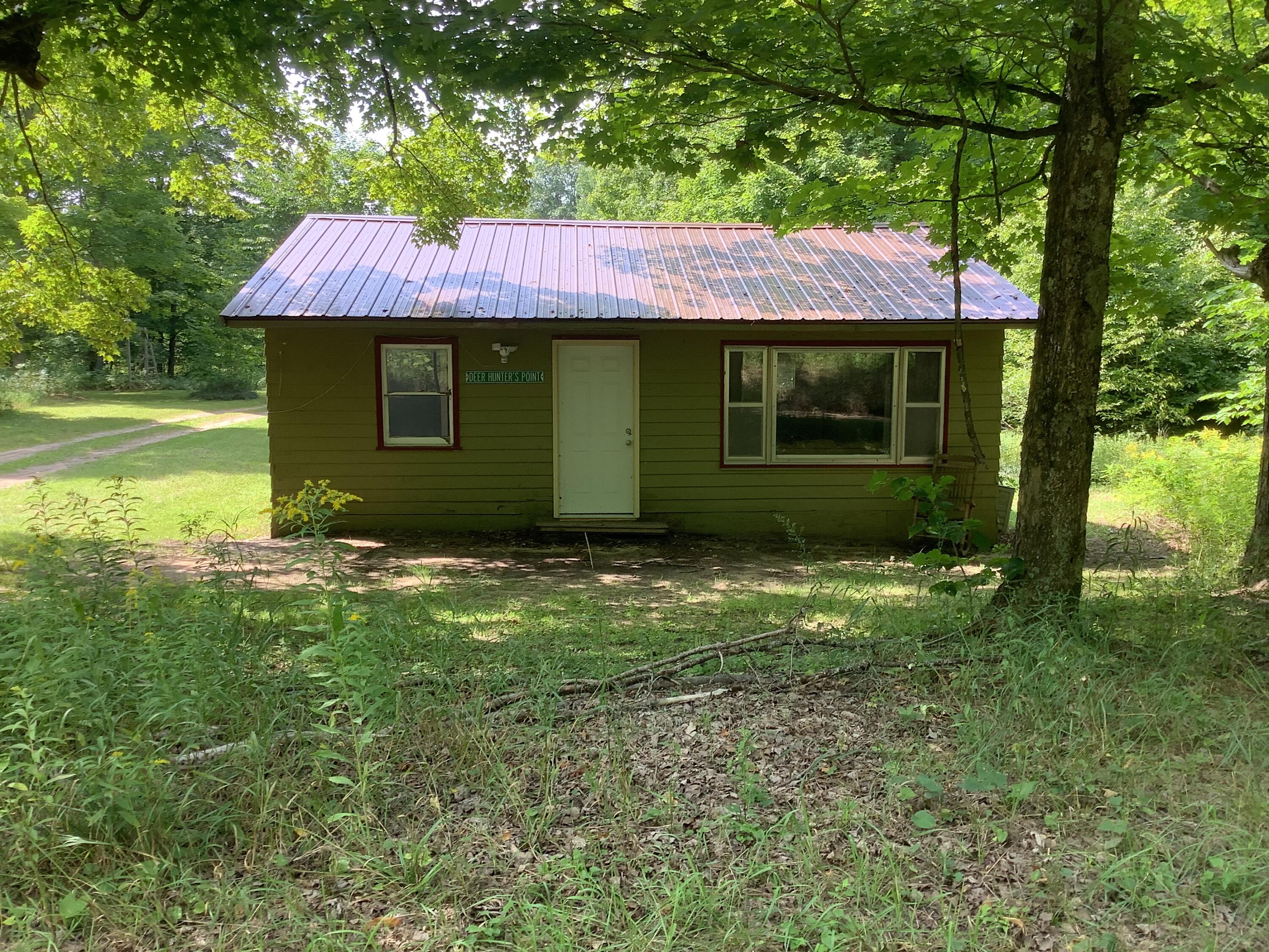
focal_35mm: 31
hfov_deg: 58.4
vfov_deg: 45.4
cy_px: 476
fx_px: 1136
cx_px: 634
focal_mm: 3.3
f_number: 2.4
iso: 40
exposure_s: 1/120
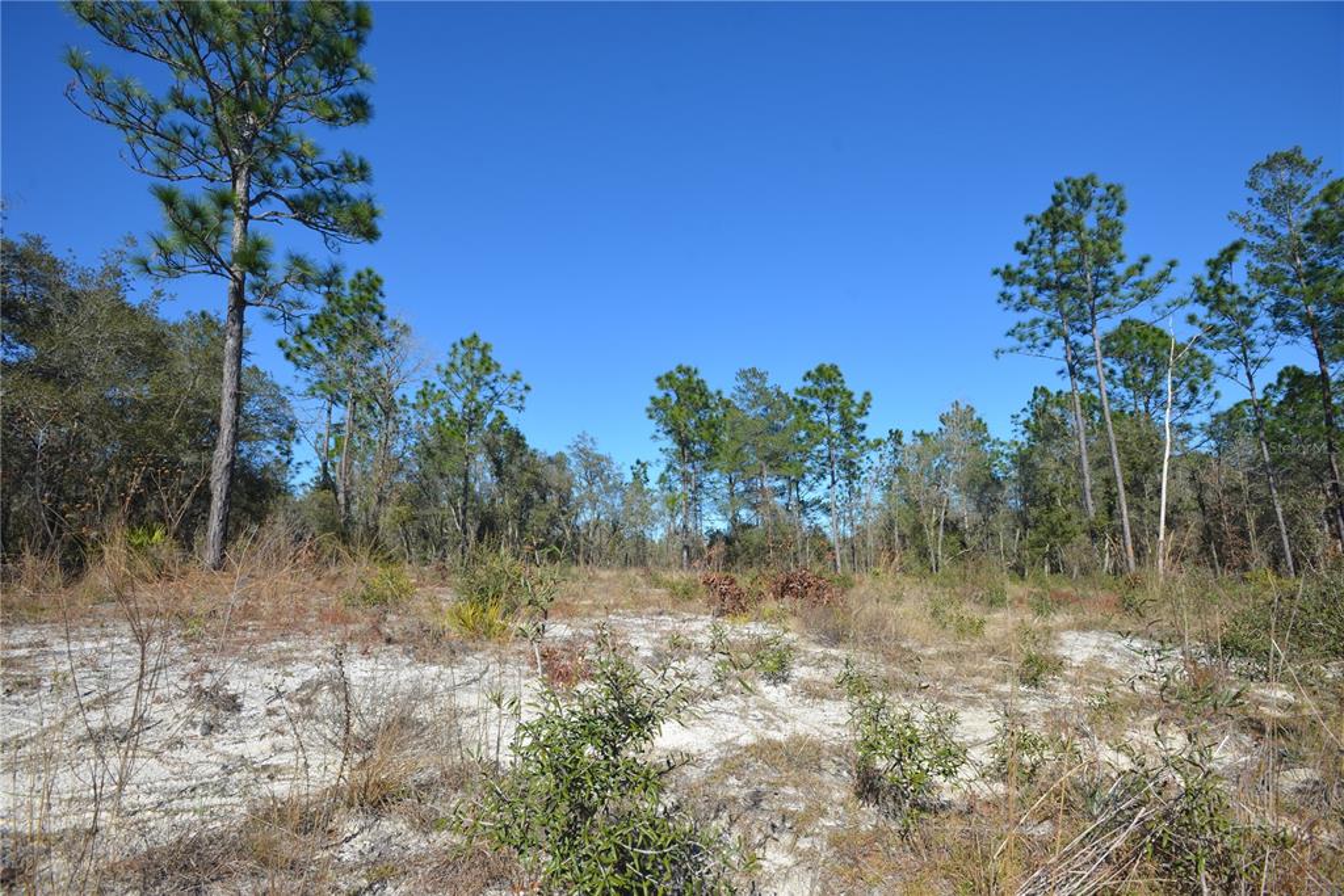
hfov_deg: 93.3
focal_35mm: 17
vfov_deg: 70.5
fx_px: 635
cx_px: 672
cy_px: 448
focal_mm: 17
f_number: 8
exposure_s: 1/250
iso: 110
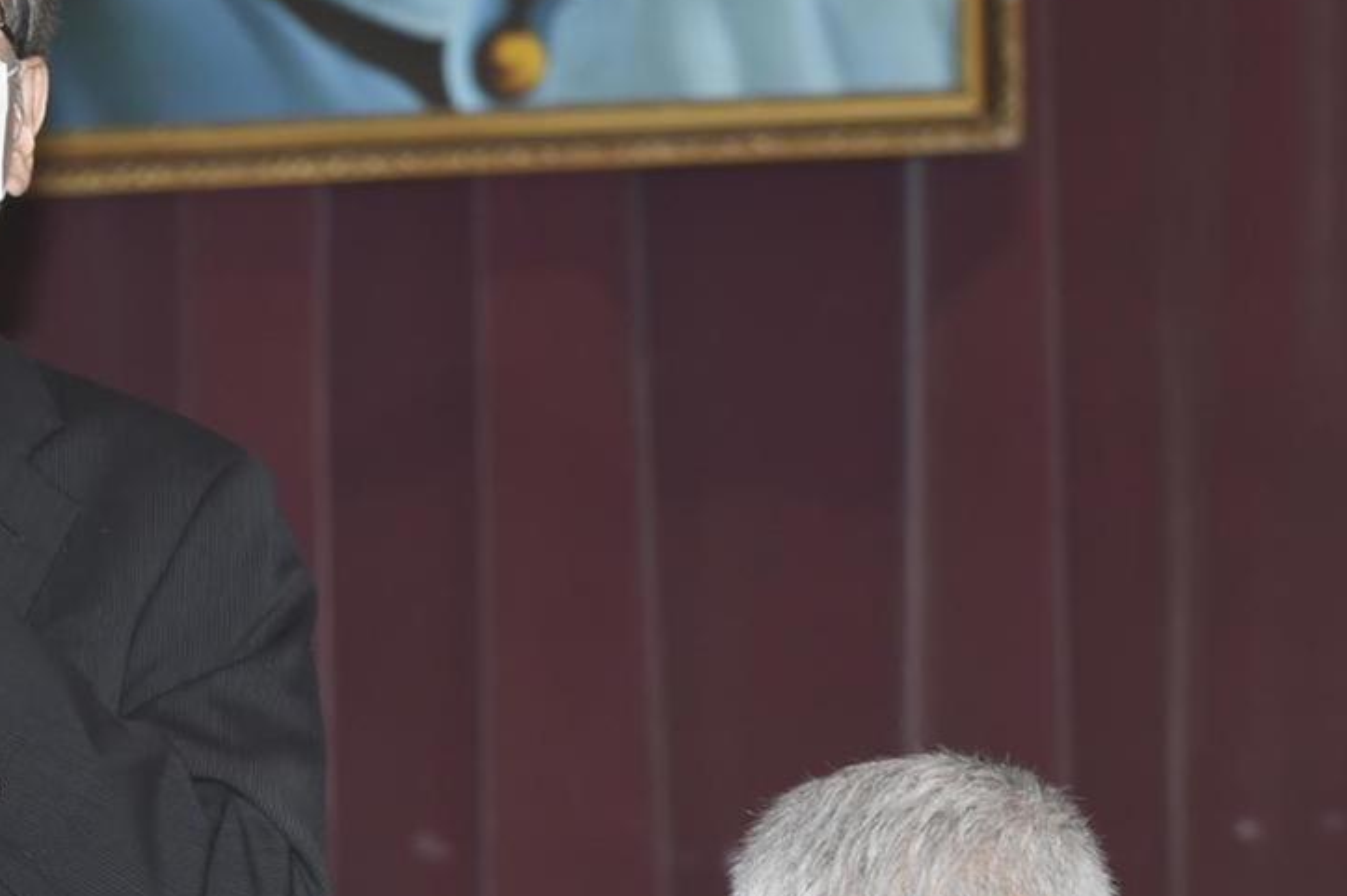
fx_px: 10845
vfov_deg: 4.7
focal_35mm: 290
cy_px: 644
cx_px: -125
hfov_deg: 7.1
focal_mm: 105
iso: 1250
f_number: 5
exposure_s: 1/125
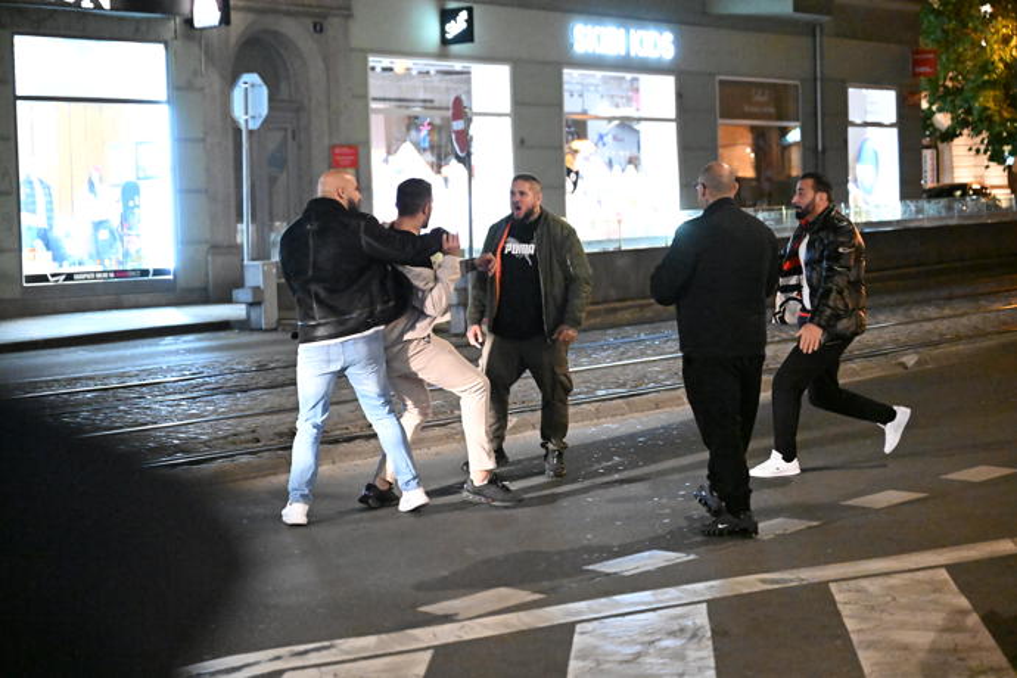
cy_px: 339
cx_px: 508
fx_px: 1977
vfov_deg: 19.5
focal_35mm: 70
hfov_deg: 28.8
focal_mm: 70
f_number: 2.8
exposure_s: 1/400
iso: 25600
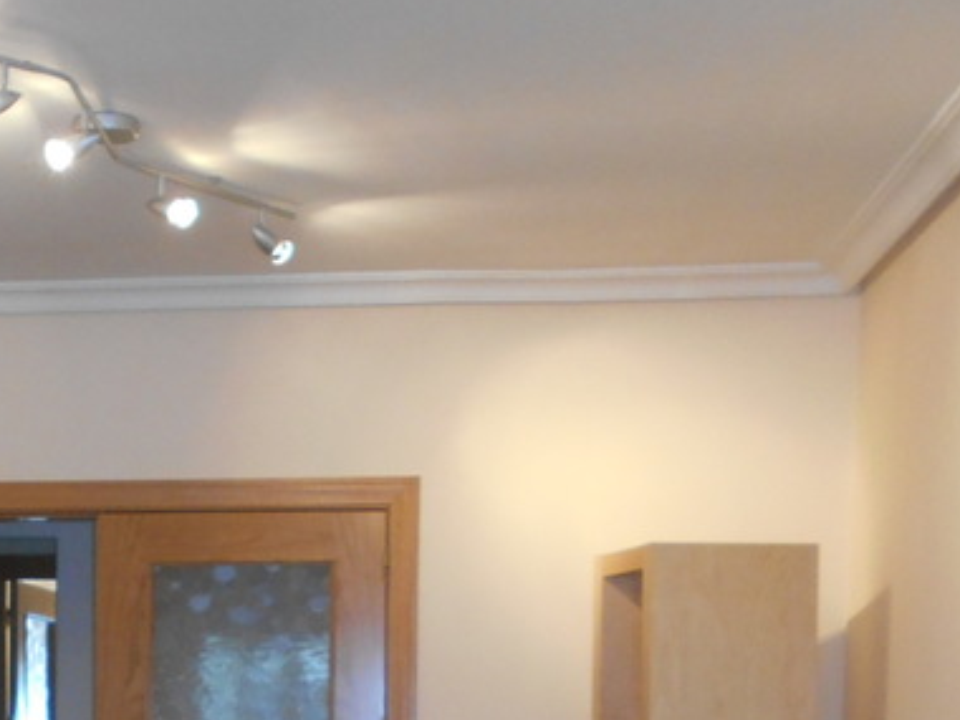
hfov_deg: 26.9
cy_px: 909
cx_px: 121
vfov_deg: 19.5
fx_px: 1941
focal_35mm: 70
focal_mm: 4.6
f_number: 3.2
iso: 250
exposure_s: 1/25
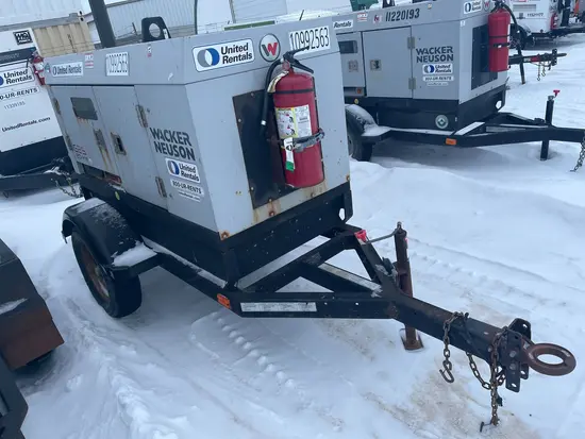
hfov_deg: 67.3
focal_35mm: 26
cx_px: 292
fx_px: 440
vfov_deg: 53.1
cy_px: 220
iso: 50
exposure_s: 1/122
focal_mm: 5.1
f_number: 1.6
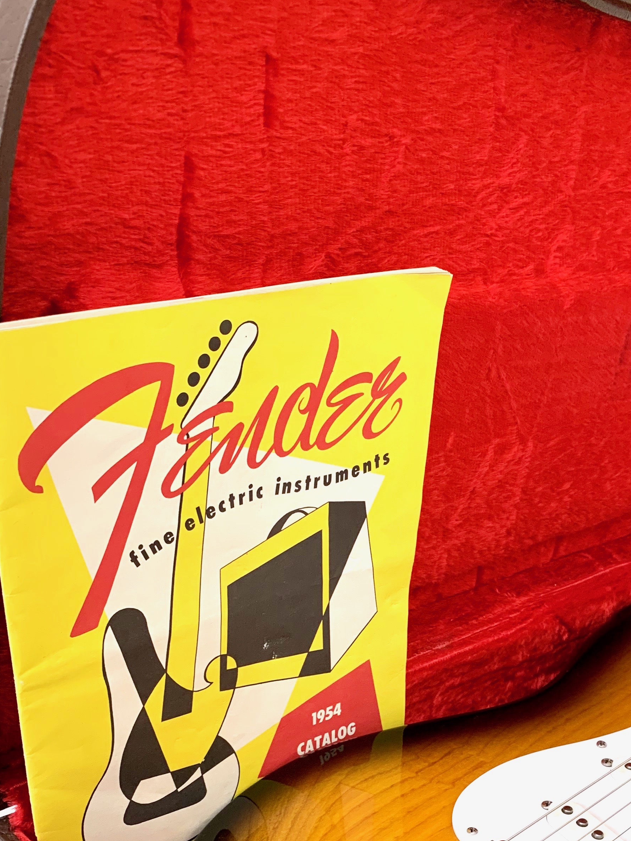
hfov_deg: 32.6
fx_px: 1070
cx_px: 417
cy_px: 707
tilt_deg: -34.9
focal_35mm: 44
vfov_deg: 40.6
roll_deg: -7.8
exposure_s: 1/100
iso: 100
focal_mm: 4.25
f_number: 1.8
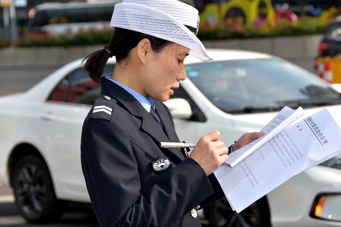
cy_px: 114
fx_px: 1349
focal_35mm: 142
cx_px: 170
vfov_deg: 9.6
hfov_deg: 14.4
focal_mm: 95
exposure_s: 1/250
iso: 100
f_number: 7.1
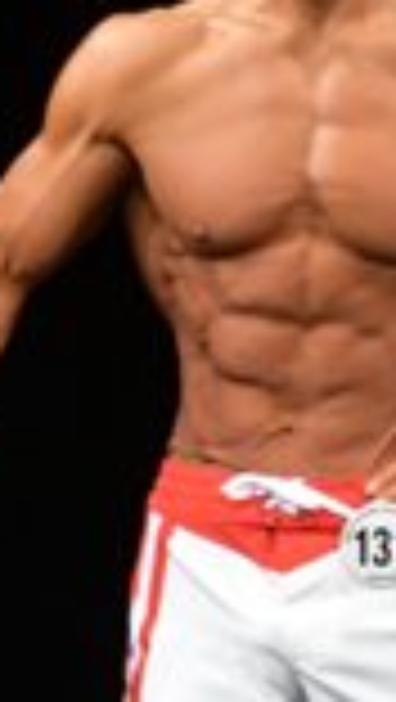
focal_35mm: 1403
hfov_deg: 0.9
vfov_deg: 1.5
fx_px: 26134
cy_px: 652
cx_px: 20
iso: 3200
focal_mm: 180
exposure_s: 1/400
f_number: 5.6
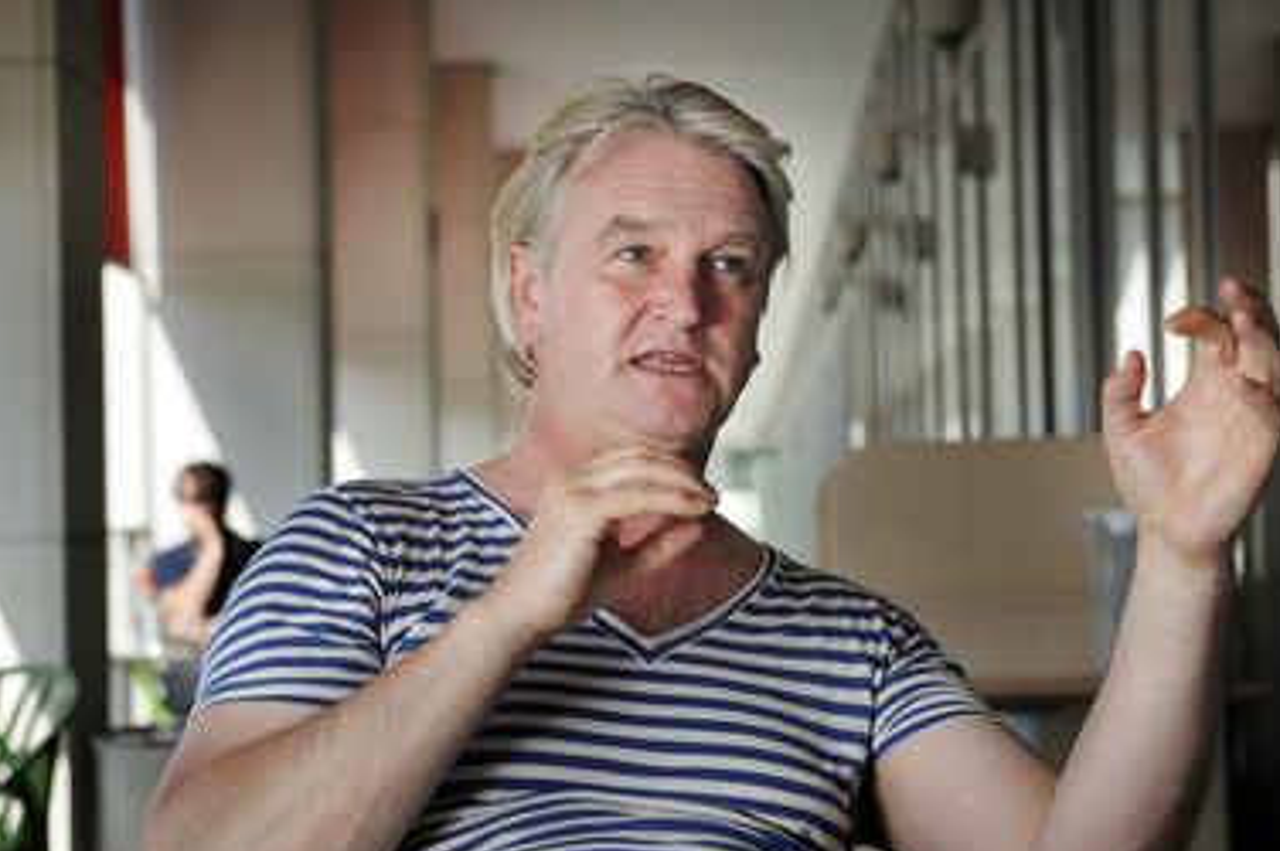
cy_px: 426
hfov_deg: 24.2
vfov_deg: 16.2
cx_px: 570
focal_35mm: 84
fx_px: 2984
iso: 400
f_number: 4
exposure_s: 1/800
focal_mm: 70
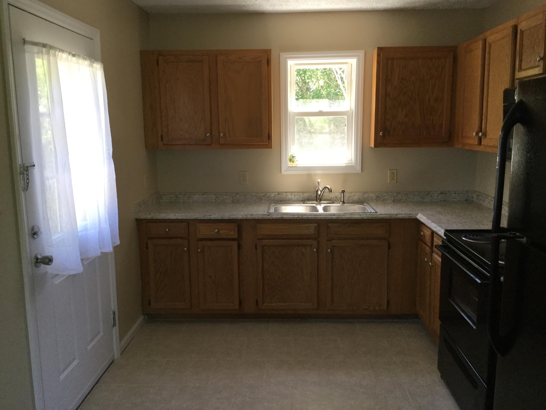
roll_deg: +0.0
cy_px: 205
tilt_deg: -9.3
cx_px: 273
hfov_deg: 58.4
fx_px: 489
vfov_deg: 45.4
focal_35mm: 31
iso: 40
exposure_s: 1/30
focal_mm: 3.3
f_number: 2.4
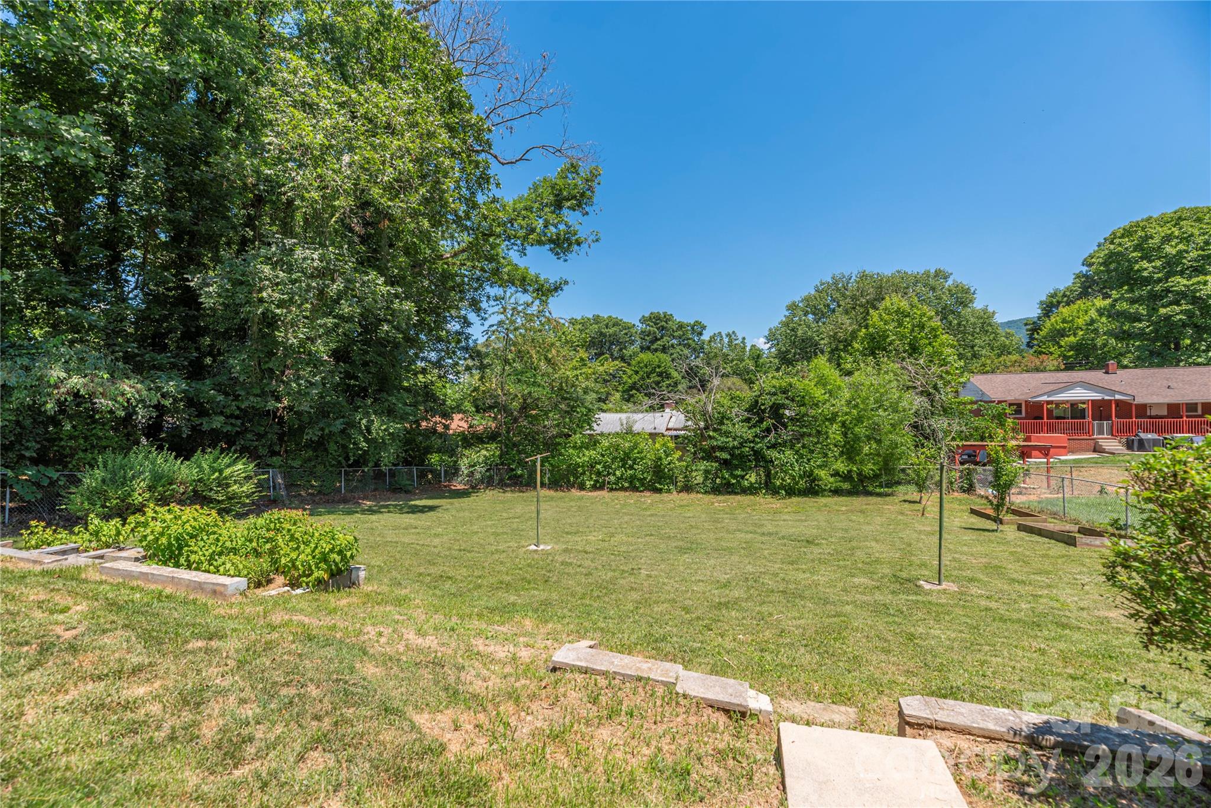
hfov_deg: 104.2
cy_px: 404
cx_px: 606
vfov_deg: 81.2
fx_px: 471
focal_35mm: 14
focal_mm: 14
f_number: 8
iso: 160
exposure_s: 1/640
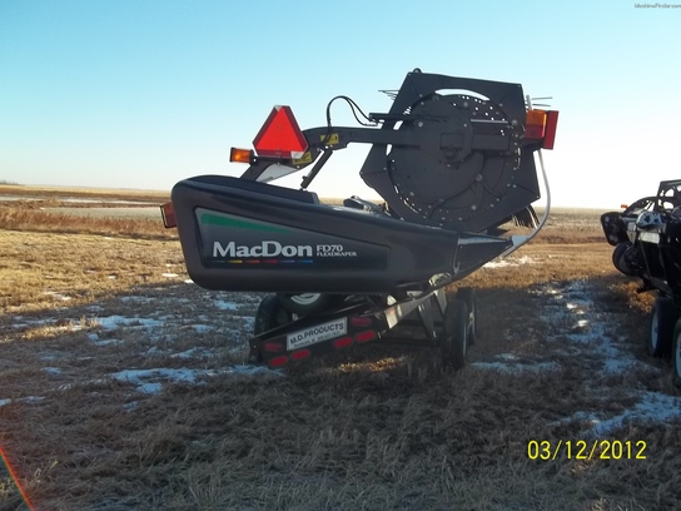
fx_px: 630
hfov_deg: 56.8
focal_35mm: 32
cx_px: 340
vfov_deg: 44.2
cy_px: 256
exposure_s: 1/60
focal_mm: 5.7
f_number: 8.8
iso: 64
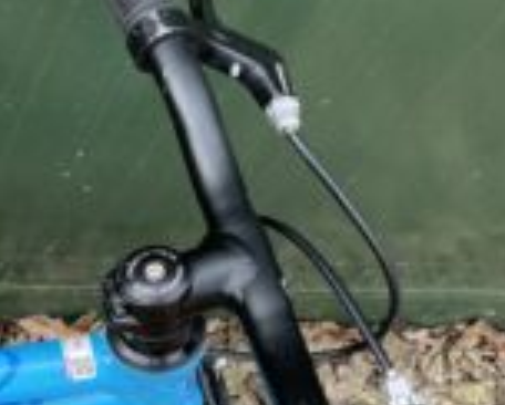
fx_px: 1197
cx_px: -223
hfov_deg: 20.8
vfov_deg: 18.8
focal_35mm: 80
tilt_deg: -66.6
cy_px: 382
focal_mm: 4.2
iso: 32
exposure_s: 1/307
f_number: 1.6
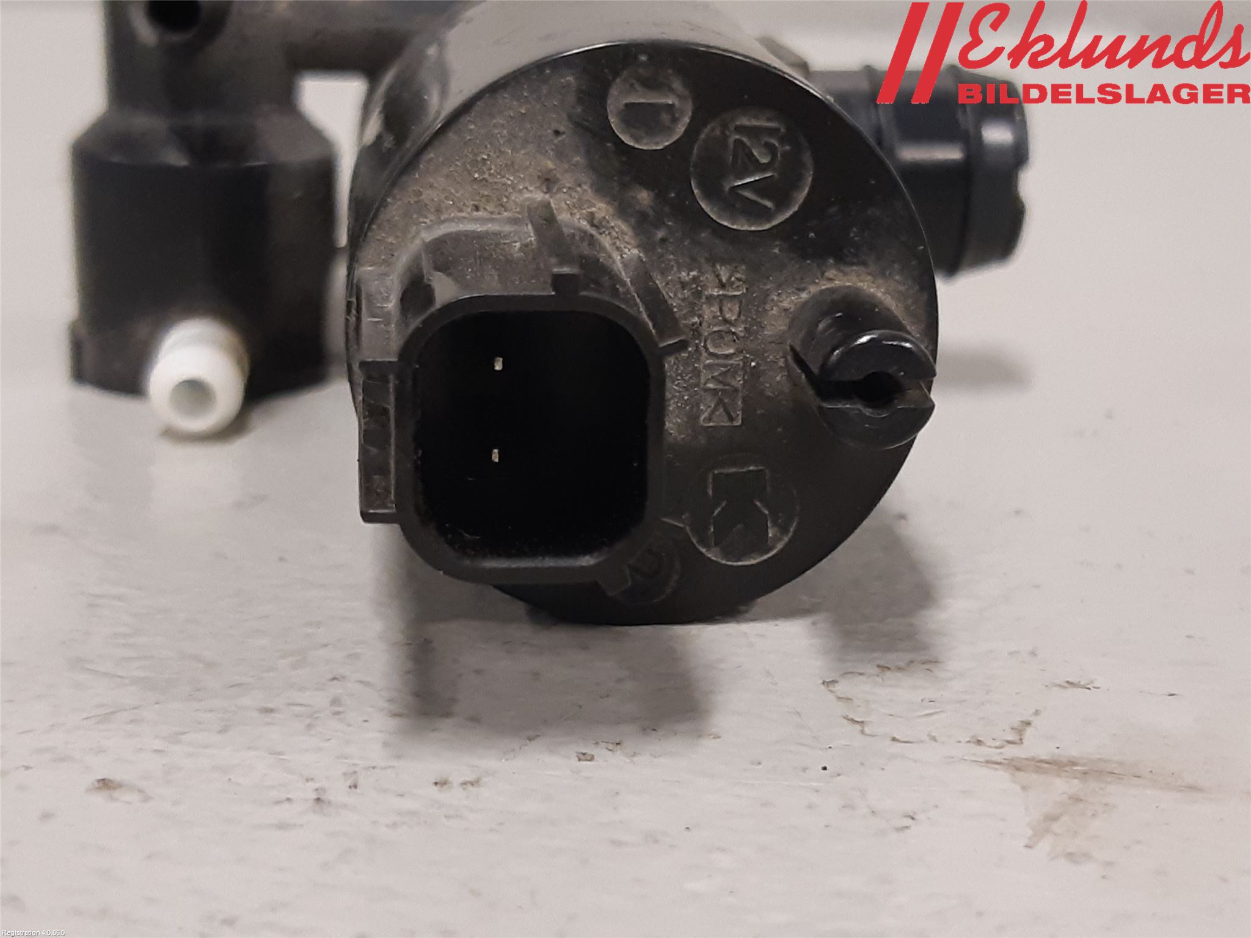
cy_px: 469
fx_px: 940
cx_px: 626
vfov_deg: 53.1
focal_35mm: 26
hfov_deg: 67.3
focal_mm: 3.93
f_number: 1.7
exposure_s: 1/50
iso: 200
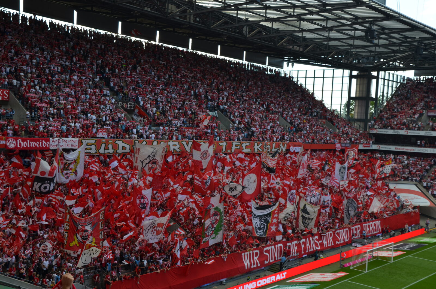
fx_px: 544
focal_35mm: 45
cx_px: 218
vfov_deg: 29.7
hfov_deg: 43.7
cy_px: 144
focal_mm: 30
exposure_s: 1/200
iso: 200
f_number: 7.1
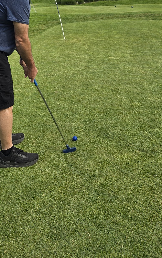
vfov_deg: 42.2
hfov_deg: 28.0
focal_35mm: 46
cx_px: 86
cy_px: 64
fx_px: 325
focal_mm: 6.3
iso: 12
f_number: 1.7
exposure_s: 1/688
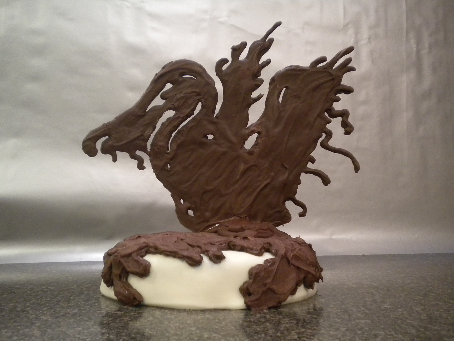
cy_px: 170
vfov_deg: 40.7
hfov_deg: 52.6
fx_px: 459
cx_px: 227
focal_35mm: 35
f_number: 3.1
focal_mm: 6.3
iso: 400
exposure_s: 1/22.8
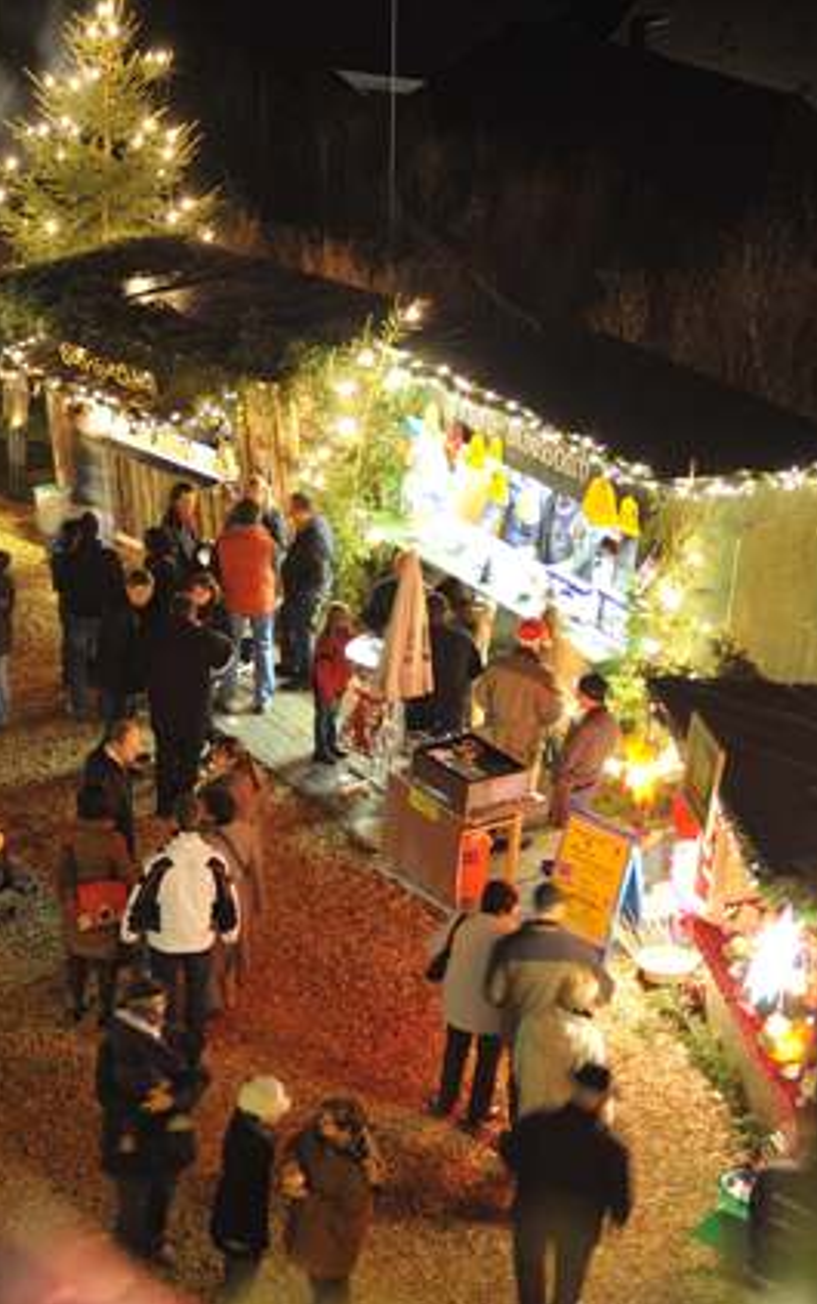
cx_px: -71
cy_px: 654
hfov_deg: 16.5
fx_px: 2739
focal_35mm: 77
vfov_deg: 26.8
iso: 1600
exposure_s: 1/4
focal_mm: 50
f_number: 2.8
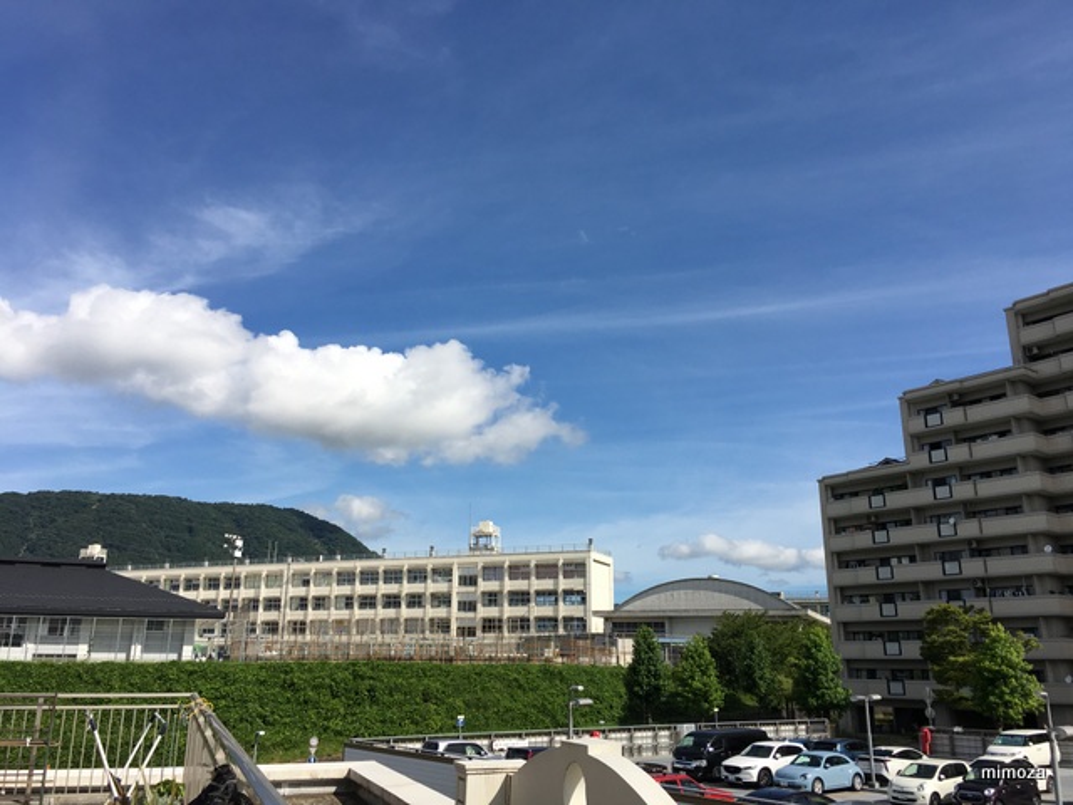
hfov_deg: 61.7
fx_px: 899
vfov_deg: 48.2
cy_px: 402
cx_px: 536
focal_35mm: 29
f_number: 2.2
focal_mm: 4.15
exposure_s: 1/2262
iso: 25
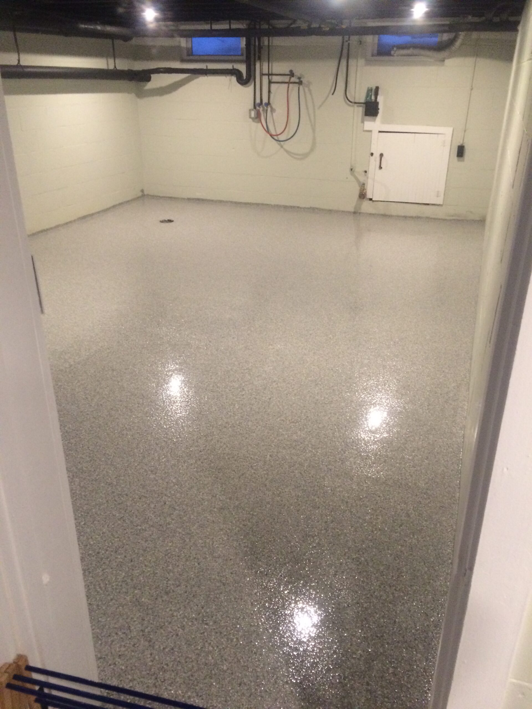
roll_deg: -2.0
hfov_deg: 48.2
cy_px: 354
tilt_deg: -24.5
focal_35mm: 29
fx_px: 594
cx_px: 266
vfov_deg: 61.7
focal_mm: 4.15
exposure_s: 1/30
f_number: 2.2
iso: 320
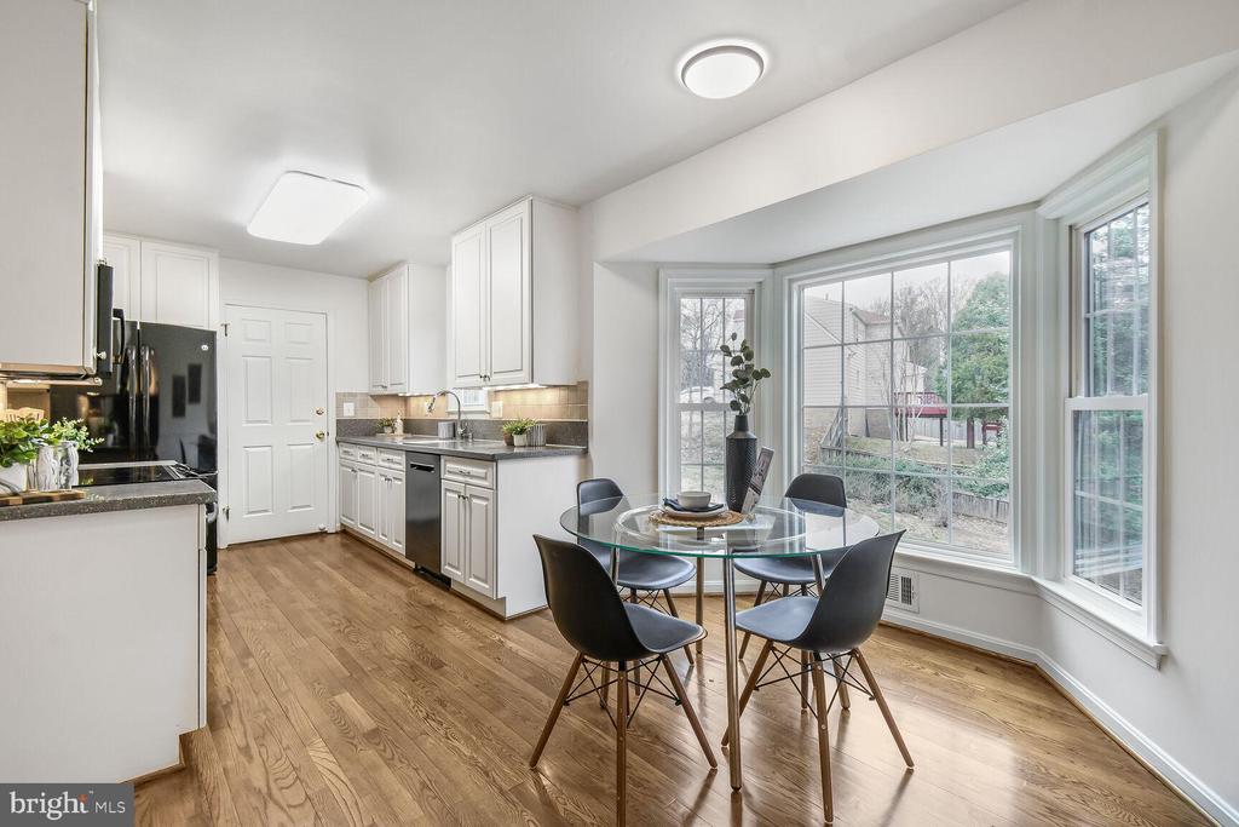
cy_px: 414
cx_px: 620
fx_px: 516
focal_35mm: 15
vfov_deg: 77.3
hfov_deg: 100.4
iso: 200
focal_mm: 10
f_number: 8
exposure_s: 1/8
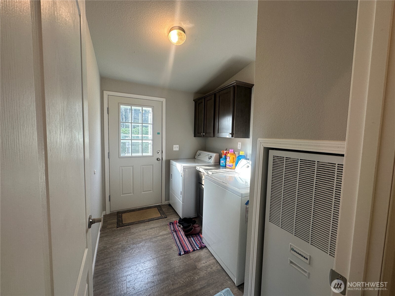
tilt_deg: -4.0
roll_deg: -1.0
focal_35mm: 14
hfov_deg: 102.1
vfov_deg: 85.7
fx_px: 160
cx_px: 198
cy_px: 148
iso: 125
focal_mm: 2.22
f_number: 2.2
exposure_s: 1/120
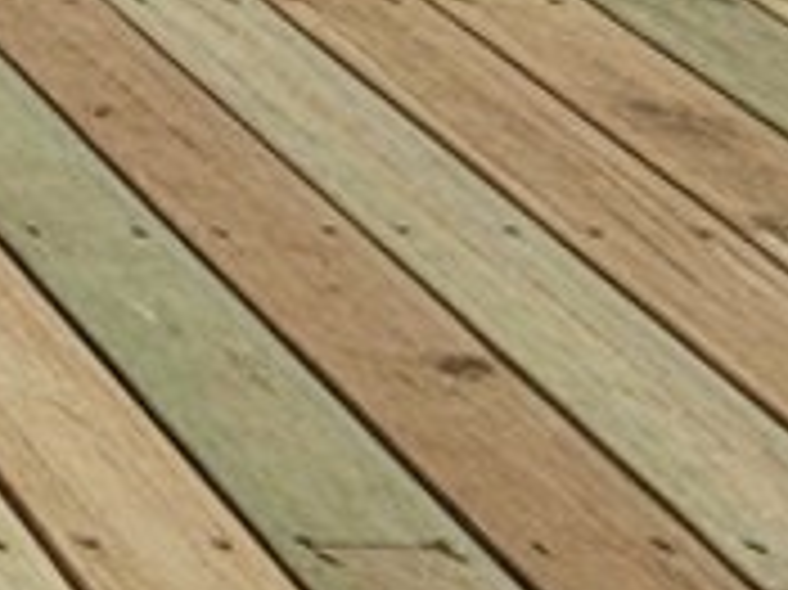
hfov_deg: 9.8
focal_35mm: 158
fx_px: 3594
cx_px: -1526
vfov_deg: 8.6
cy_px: -815
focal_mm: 6.4
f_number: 1.8
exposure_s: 1/1964
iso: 1461
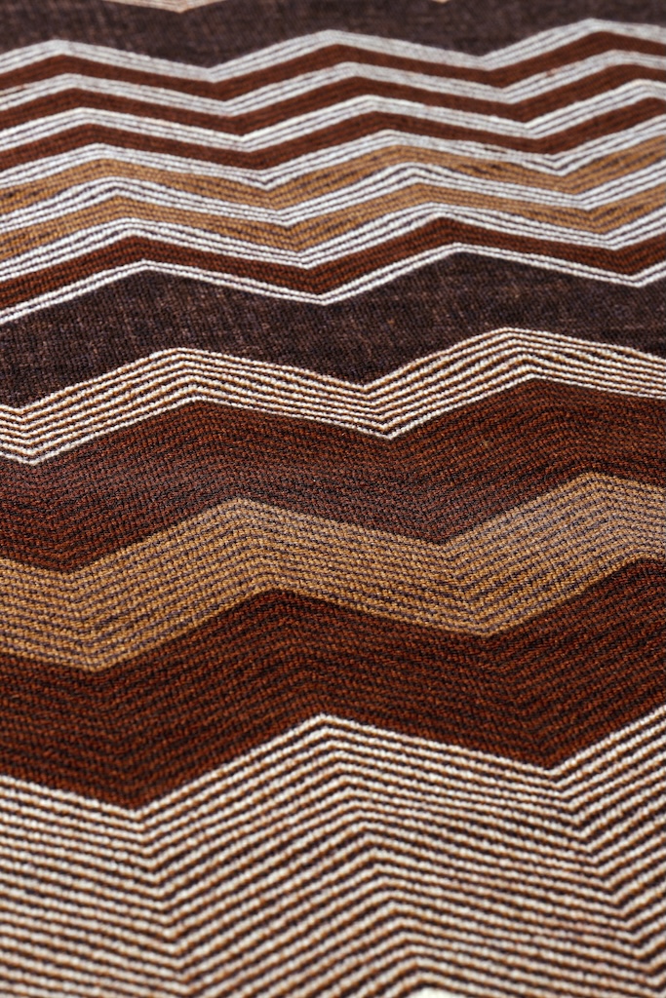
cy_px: 499
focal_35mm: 105
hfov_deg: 13.0
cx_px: 333
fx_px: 2913
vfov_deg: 19.5
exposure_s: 1/60
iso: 100
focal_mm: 105
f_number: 8
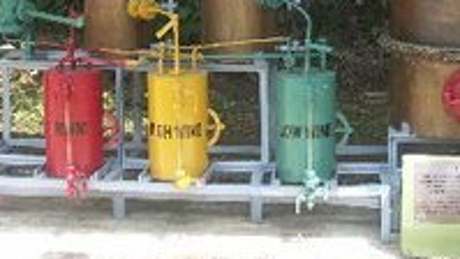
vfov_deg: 15.2
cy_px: 62
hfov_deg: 26.8
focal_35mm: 79
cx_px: 259
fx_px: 964
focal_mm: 9.36
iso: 100
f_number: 5
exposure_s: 1/125
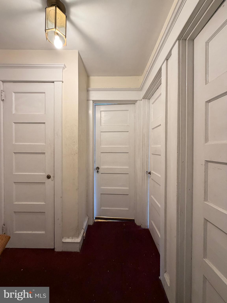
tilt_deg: -2.8
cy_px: 152
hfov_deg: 85.7
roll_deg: -0.4
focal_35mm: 14
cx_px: 114
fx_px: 122
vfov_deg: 102.1
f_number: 2.2
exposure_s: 1/60
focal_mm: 2.22
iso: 200
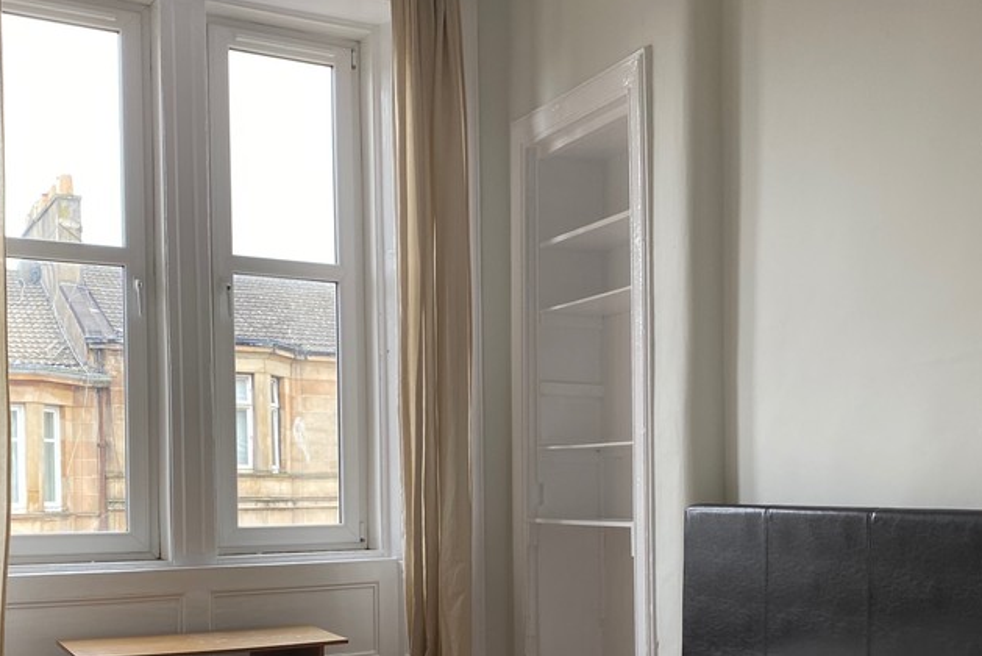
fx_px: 1201
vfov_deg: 29.9
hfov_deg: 44.4
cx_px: 529
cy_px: 511
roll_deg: +0.1
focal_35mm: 44
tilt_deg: +0.1
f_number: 1.8
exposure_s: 1/122
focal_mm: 4.25
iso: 64
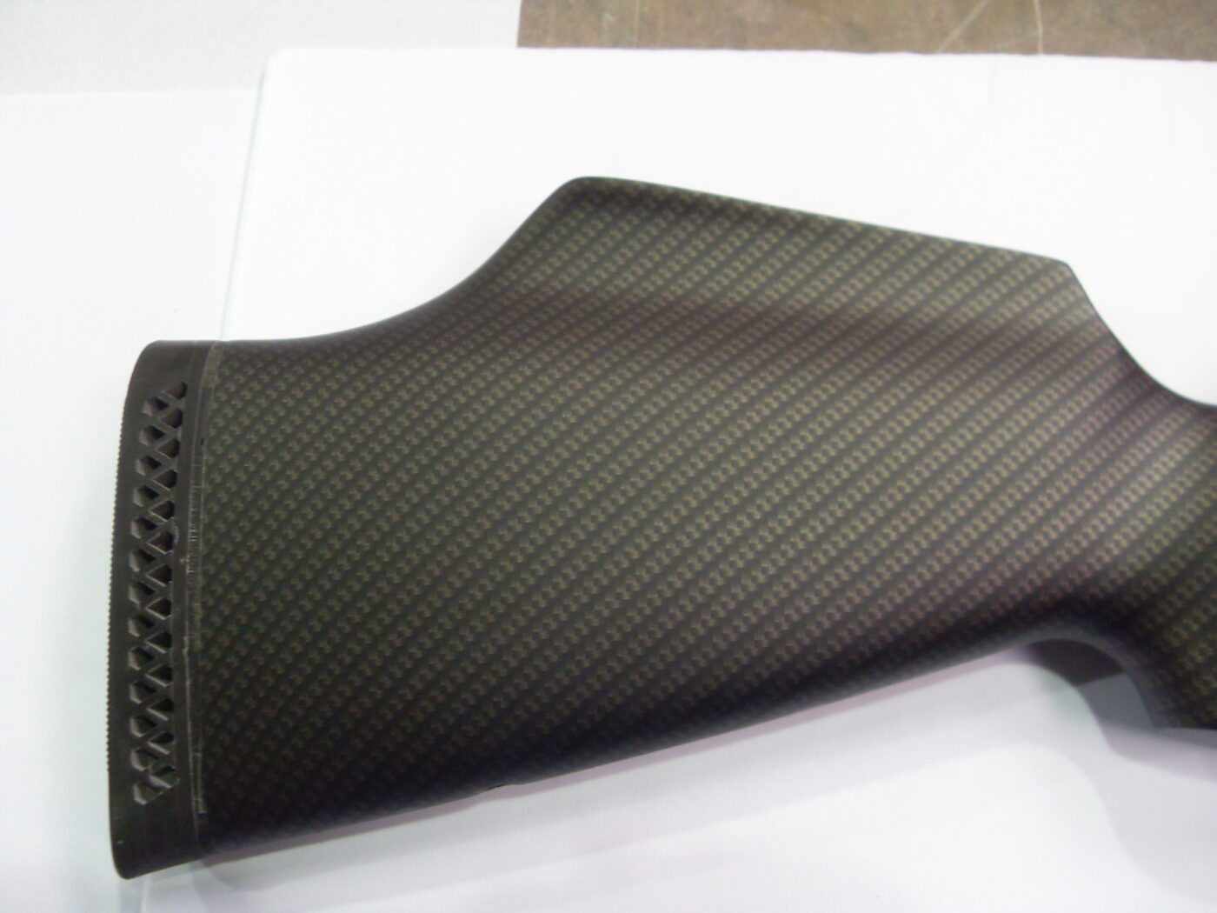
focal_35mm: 35
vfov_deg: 40.7
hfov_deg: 52.6
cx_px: 608
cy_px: 456
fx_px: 1231
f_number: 2.8
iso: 200
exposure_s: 1/30
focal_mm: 6.3
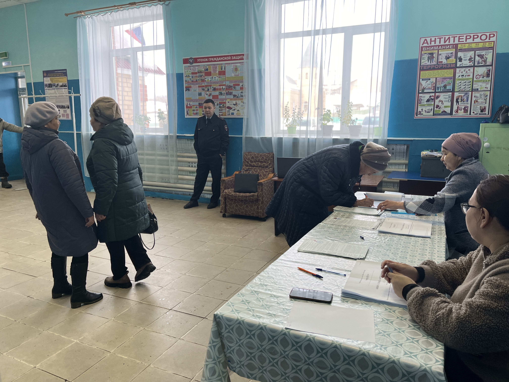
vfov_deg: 53.1
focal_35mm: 26
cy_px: 191
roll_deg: -0.3
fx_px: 382
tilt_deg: -12.3
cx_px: 254
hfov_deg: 67.3
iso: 50
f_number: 1.6
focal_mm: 5.1
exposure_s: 1/100
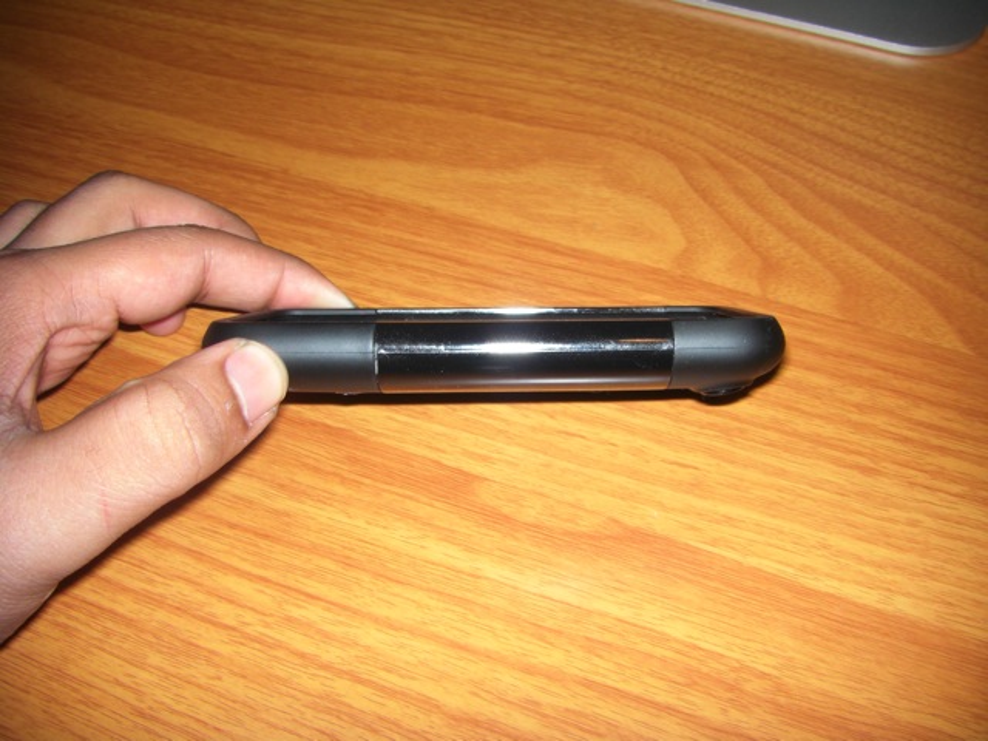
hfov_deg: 49.0
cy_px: 370
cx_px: 494
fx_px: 1085
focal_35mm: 38
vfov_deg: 37.7
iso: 64
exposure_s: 1/60
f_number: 4.6
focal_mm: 6.3
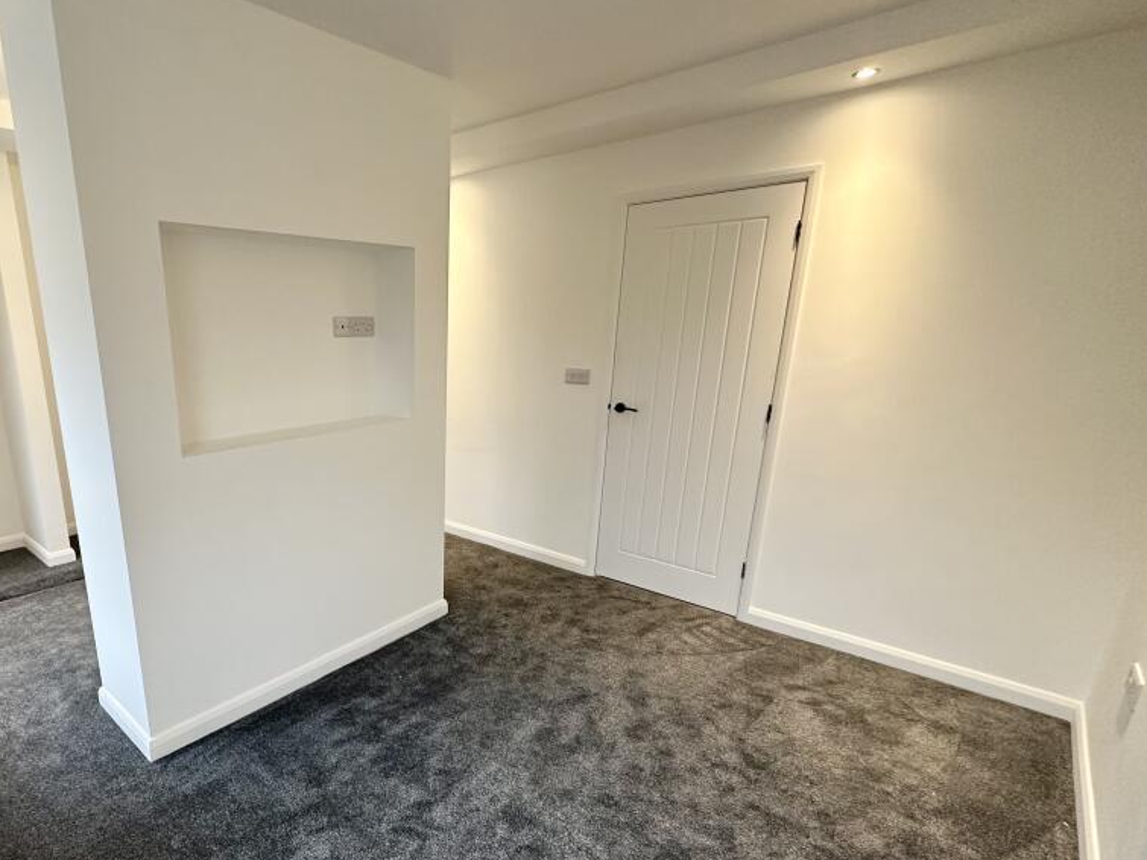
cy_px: 503
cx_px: 387
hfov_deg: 82.0
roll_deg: +1.0
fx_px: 629
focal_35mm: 19
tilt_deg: -16.8
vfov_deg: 68.2
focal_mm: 2.22
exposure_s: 1/100
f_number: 2.2
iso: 200
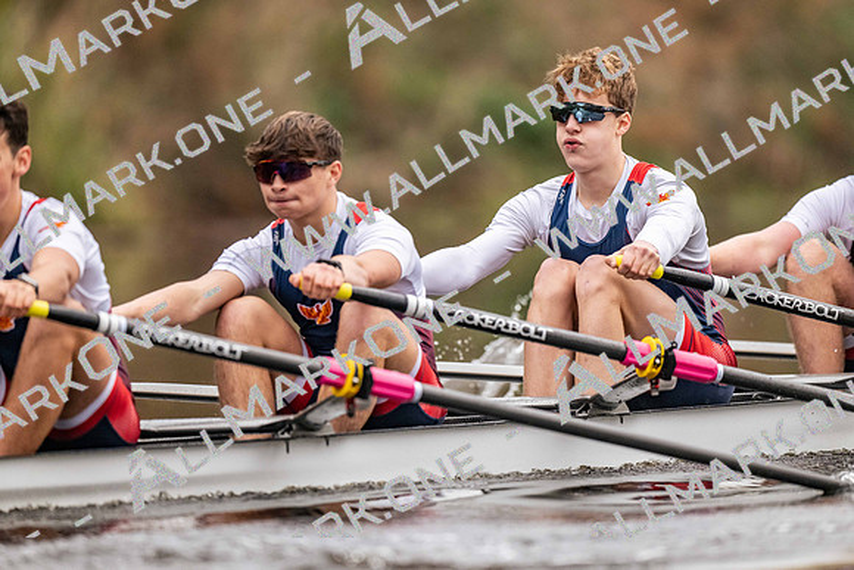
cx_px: 427
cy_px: 285
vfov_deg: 2.3
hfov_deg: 3.4
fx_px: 14236
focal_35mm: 600
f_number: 4
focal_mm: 600
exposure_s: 1/2500
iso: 3200
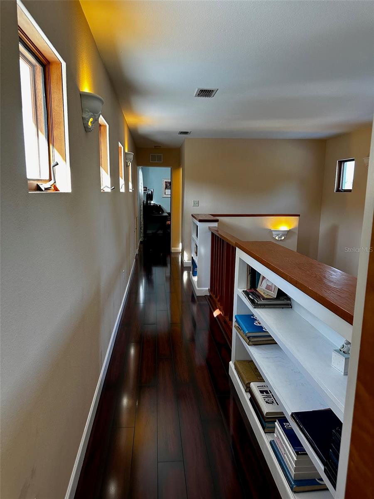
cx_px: 187
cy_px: 250
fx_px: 346
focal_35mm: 24
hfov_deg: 56.8
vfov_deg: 71.6
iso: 160
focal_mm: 6.86
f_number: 1.78
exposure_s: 1/120
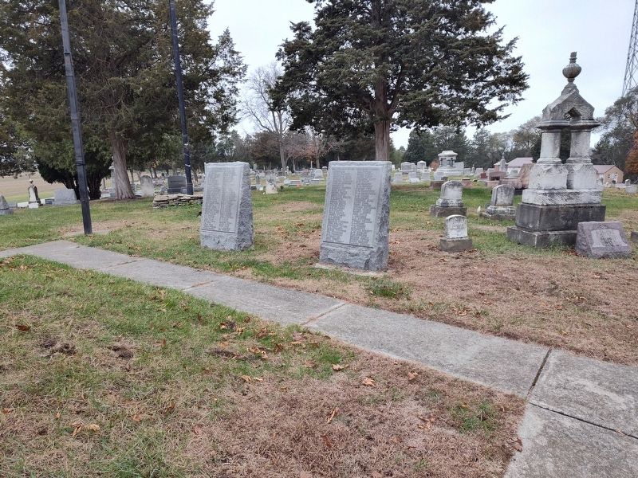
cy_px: 239
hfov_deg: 73.9
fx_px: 424
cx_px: 319
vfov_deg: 58.9
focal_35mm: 23
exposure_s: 1/120
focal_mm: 5.56
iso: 177
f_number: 1.8
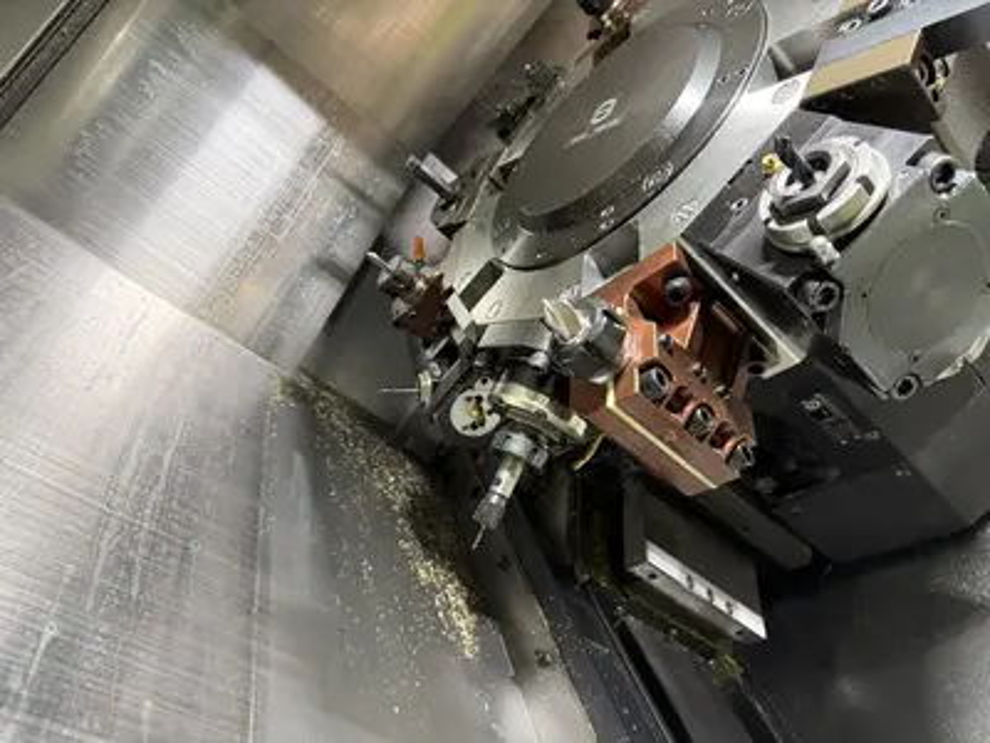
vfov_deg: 56.8
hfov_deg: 71.6
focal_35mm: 24
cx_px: 495
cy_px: 372
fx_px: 686
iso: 250
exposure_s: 1/60
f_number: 1.78
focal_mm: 6.76
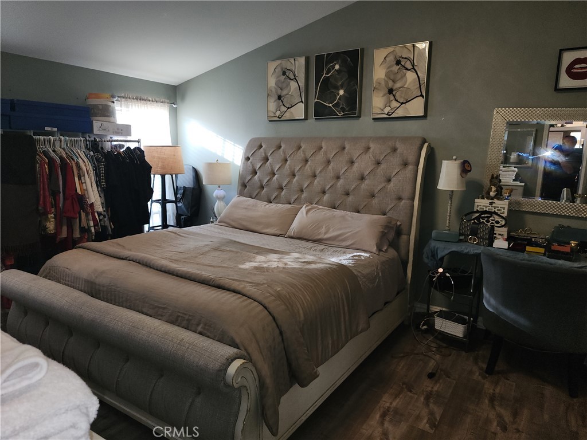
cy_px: 220
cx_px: 294
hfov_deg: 73.9
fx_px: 390
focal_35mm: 23
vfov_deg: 58.9
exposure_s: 1/24
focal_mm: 6.4
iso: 100
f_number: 1.8
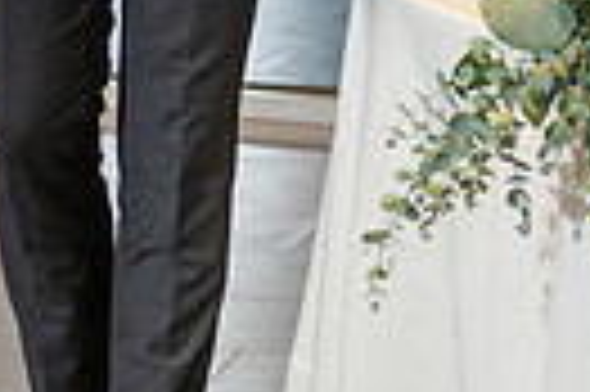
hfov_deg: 7.4
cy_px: -448
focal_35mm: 275
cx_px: 883
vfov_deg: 4.9
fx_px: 4501
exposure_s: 1/160
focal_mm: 62
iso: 800
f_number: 3.5
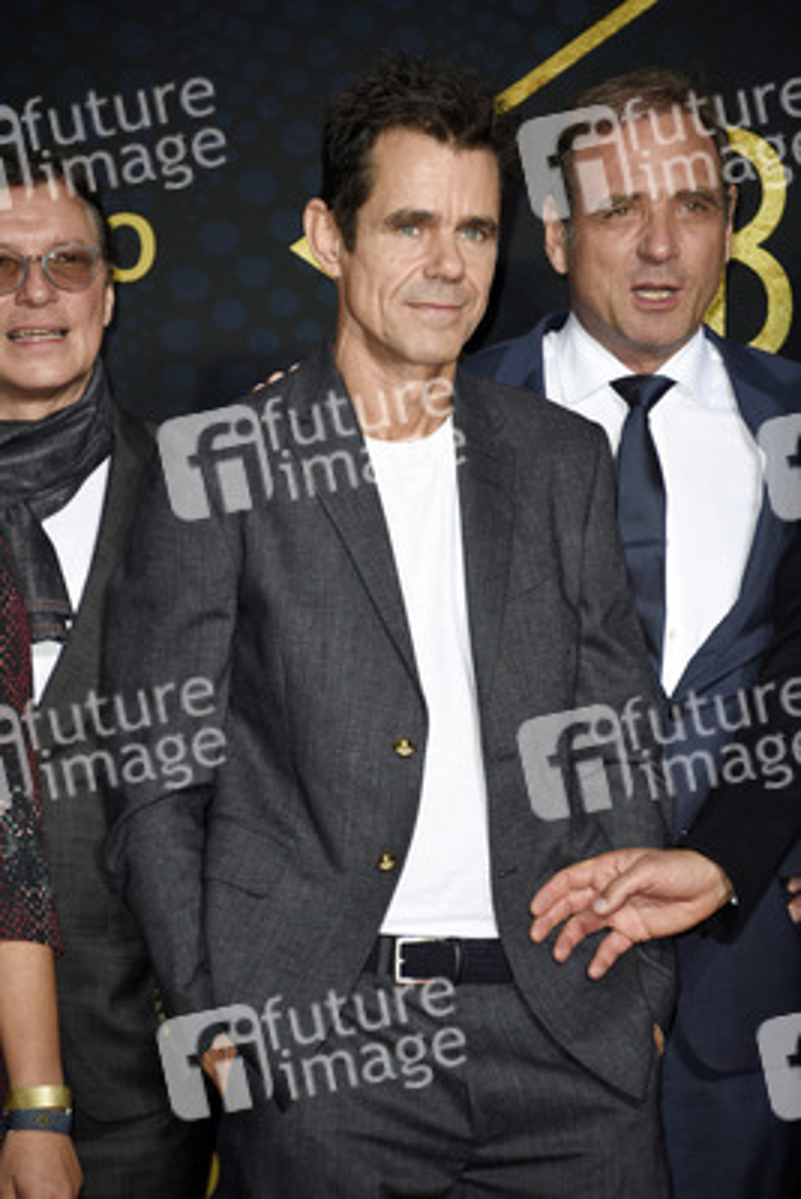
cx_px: 400
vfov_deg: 8.9
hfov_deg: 6.0
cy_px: 600
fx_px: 7669
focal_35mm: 230
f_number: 5.6
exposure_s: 1/250
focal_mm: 230
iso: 500
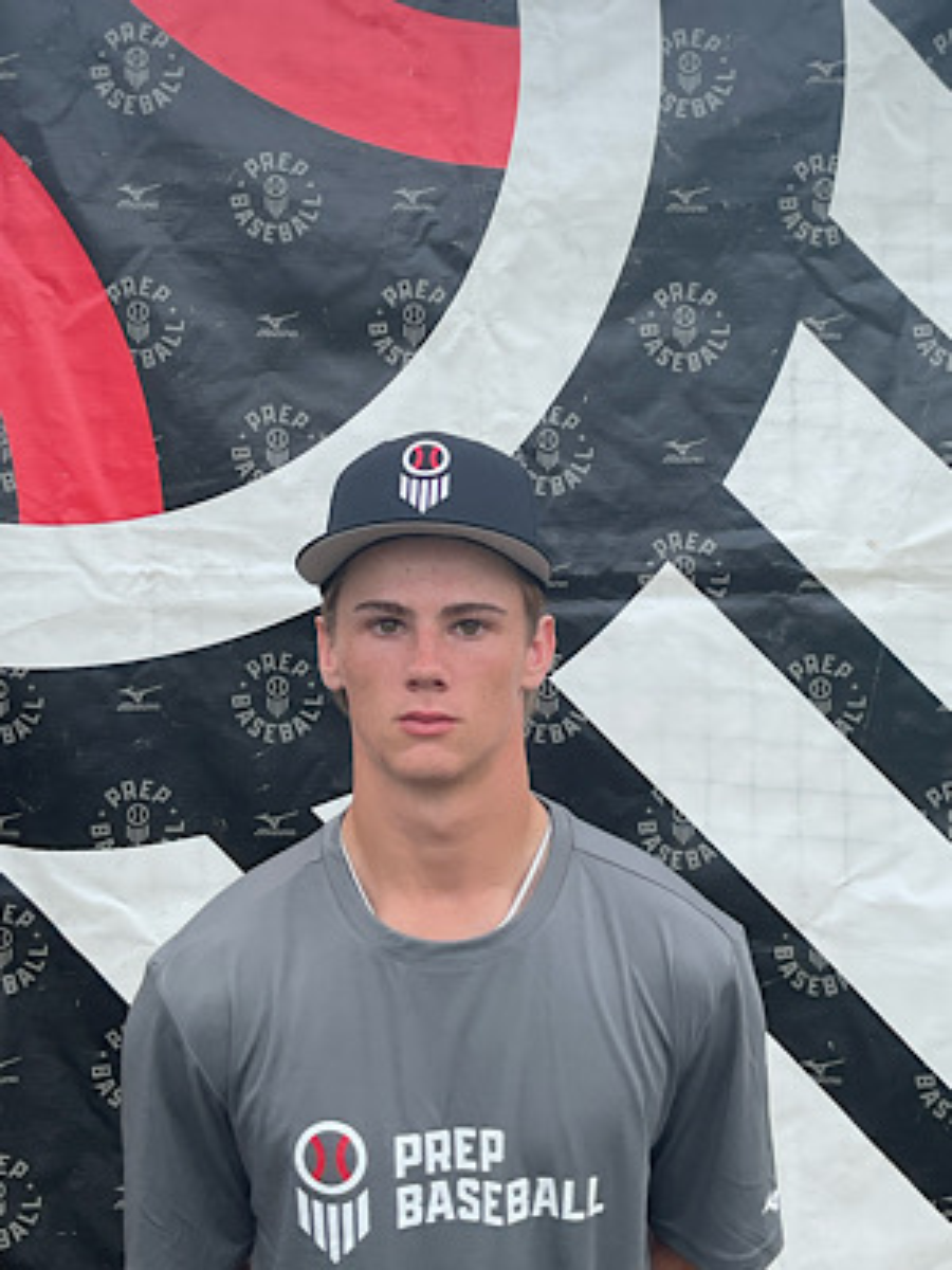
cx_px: 476
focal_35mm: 29
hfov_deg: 48.2
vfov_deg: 61.7
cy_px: 635
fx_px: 1063
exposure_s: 1/556
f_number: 1.8
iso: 16
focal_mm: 3
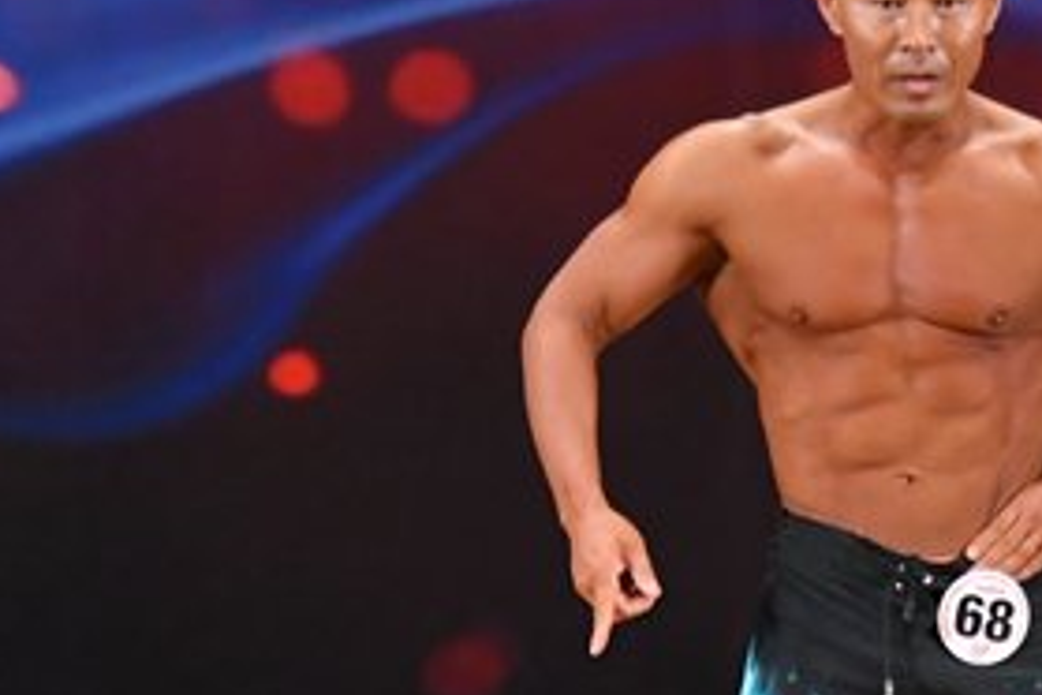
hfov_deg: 3.1
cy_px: 665
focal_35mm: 667
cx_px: 1070
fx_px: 19304
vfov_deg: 2.1
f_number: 5.6
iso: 3200
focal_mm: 160
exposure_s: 1/400
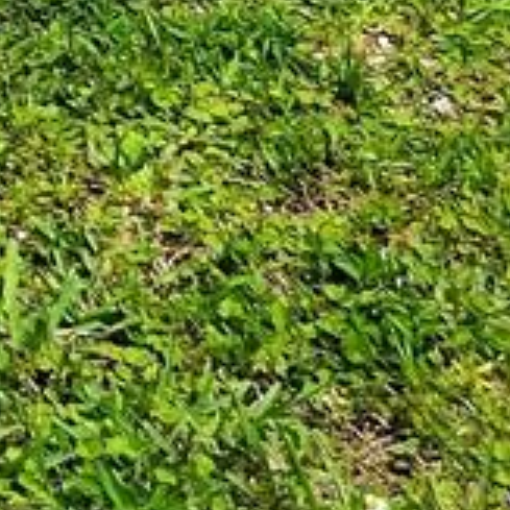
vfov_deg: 7.6
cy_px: -1042
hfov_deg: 7.1
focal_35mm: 199
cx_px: -1389
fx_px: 3317
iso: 80
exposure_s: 1/10000
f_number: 1.7
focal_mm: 6.3
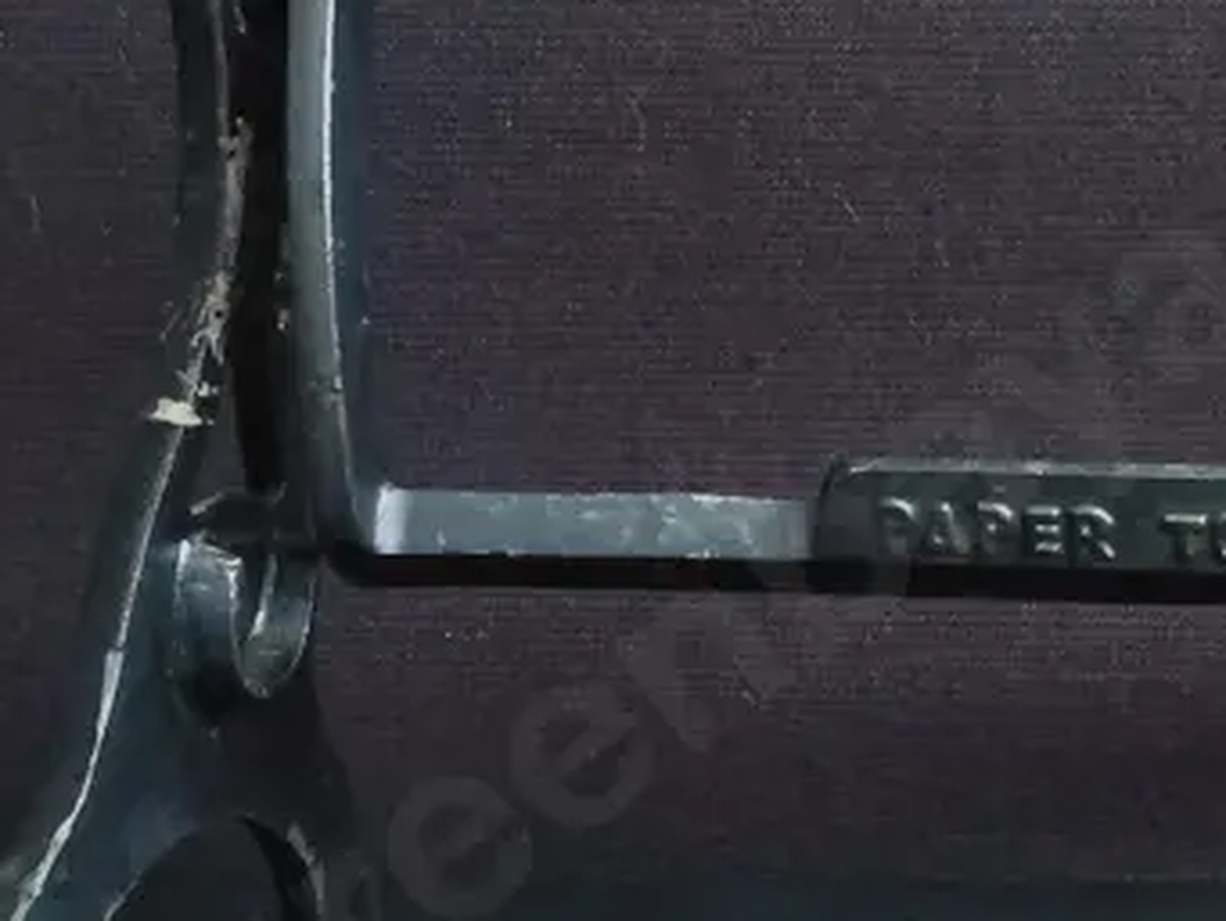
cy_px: 367
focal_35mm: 81
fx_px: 2870
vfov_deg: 18.2
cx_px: 1093
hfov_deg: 23.5
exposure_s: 1/100
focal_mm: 2.87
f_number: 2
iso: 500
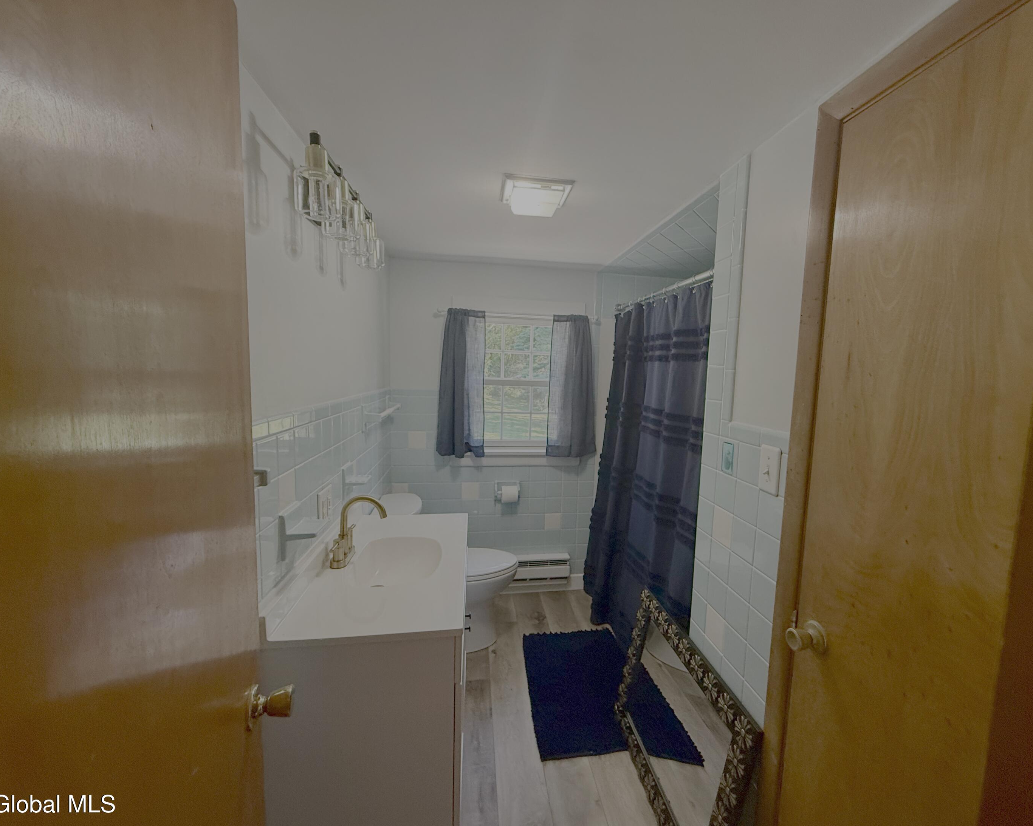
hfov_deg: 96.6
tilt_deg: -5.6
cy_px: 418
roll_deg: -2.0
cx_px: 557
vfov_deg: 84.0
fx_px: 459
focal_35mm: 15
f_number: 2.2
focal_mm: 2.22
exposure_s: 1/60
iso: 320
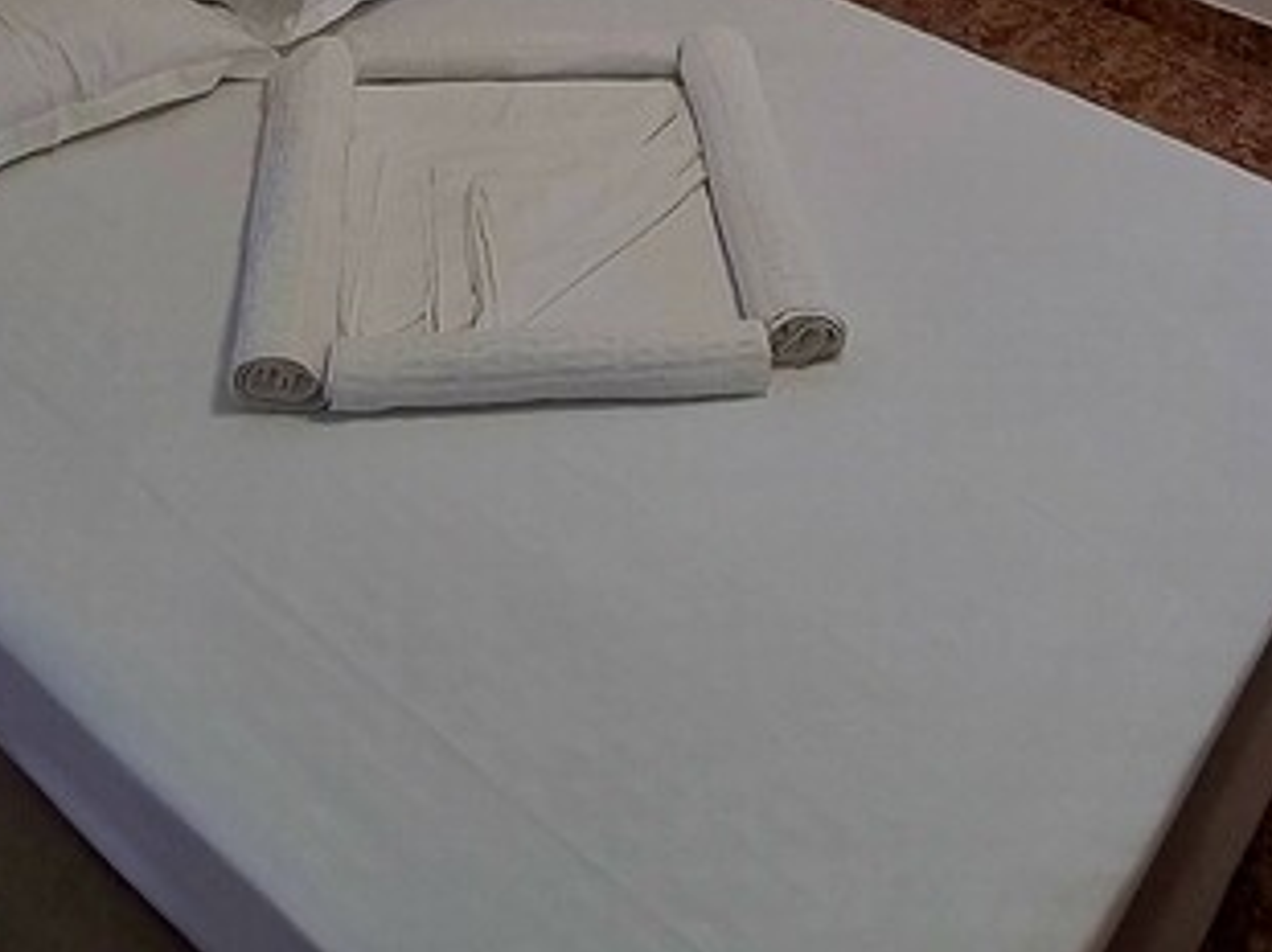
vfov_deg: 25.2
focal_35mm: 43
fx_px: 1579
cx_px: 796
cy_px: -488
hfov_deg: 43.5
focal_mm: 2.2
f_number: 2.2
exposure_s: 1/50
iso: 64
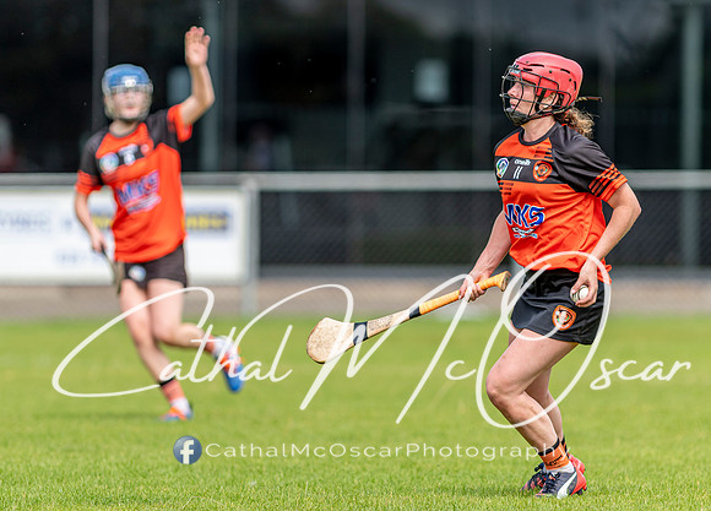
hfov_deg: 3.8
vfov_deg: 2.7
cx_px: 414
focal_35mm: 531
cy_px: 241
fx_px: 10739
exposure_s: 1/2000
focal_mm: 300
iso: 160
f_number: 2.8
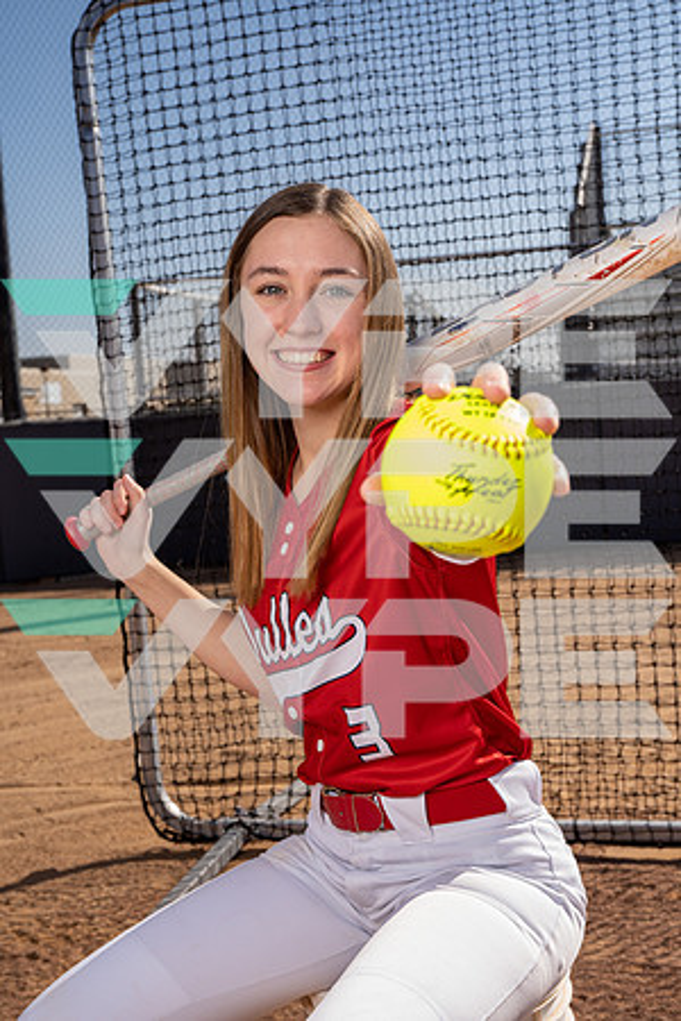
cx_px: 340
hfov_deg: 26.5
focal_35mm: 51
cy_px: 510
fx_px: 1447
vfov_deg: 38.9
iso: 64
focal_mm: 51
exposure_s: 1/250
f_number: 8
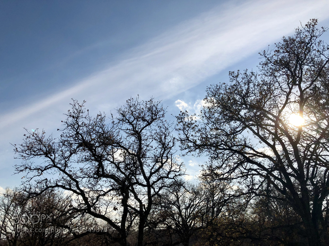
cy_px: 123
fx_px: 266
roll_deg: +1.9
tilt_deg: +22.5
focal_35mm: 28
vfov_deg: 49.7
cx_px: 164
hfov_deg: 63.4
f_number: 1.8
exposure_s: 1/5348
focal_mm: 4
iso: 25
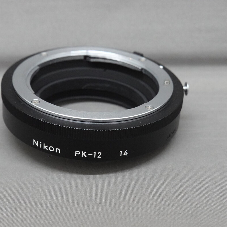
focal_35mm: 90
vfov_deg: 19.3
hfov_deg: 19.3
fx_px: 668
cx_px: 92
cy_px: 114
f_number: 5.6
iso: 2500
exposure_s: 1/80
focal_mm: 25.85
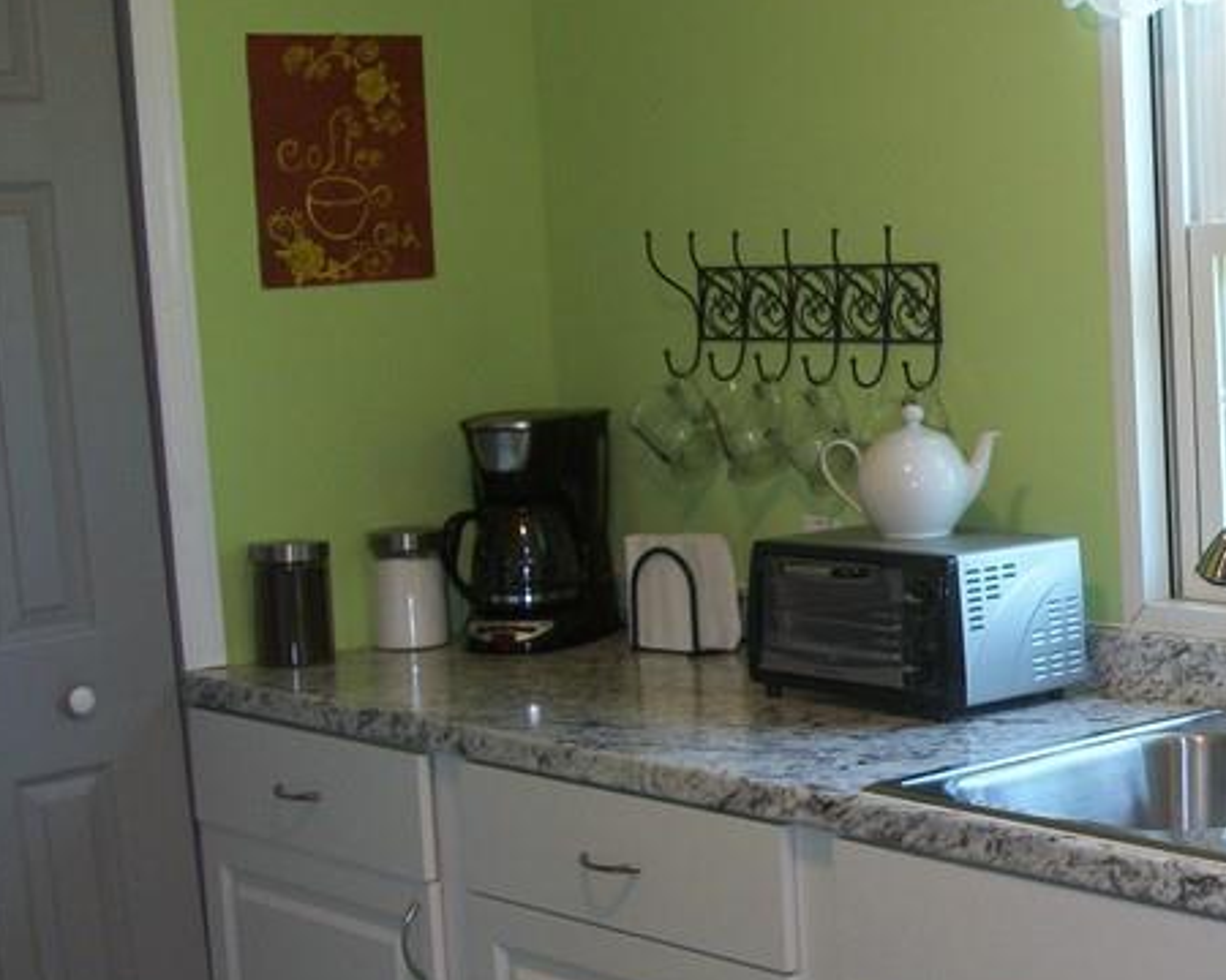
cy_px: 577
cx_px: 1207
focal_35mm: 71
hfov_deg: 25.5
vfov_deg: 21.5
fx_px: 2576
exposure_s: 1/30
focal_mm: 5.7
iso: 80
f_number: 2.9
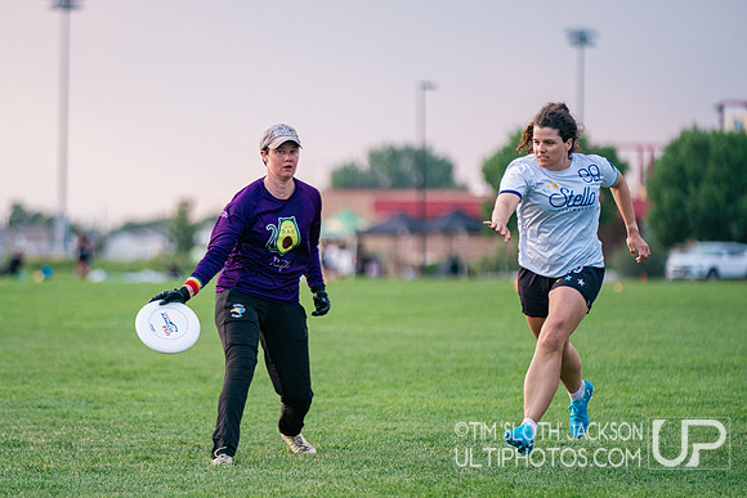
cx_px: 292
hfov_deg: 8.5
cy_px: 266
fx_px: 5041
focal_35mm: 243
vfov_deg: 5.7
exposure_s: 1/2500
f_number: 2.8
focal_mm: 191
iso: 1250
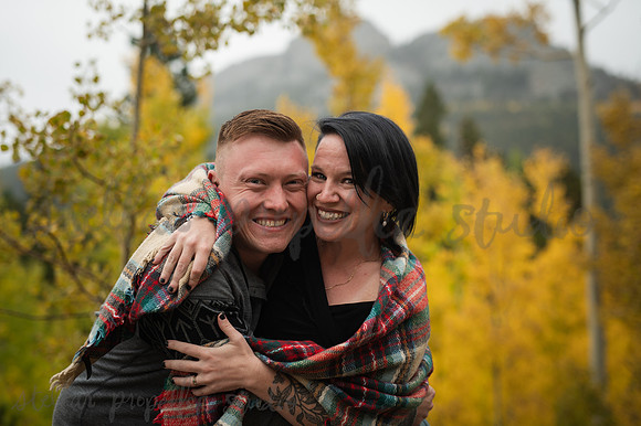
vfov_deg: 27.0
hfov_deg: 39.6
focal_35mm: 50
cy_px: 213
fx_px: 890
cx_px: 320
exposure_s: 1/200
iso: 160
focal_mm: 50
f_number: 2.5
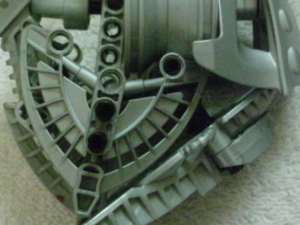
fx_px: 633
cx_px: 113
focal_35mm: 73
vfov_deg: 20.0
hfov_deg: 26.6
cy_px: 46
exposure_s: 1/21
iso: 1600
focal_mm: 6.3
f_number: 3.1
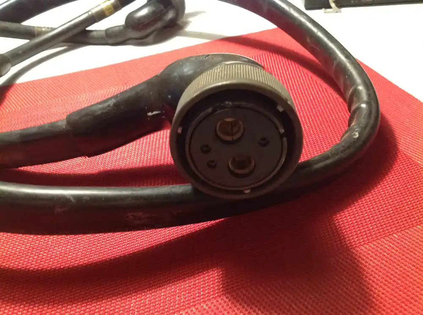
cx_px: 212
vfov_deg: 40.6
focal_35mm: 35
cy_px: 158
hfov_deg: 52.7
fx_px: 427
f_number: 2.4
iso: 400
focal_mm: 4.28
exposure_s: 1/15
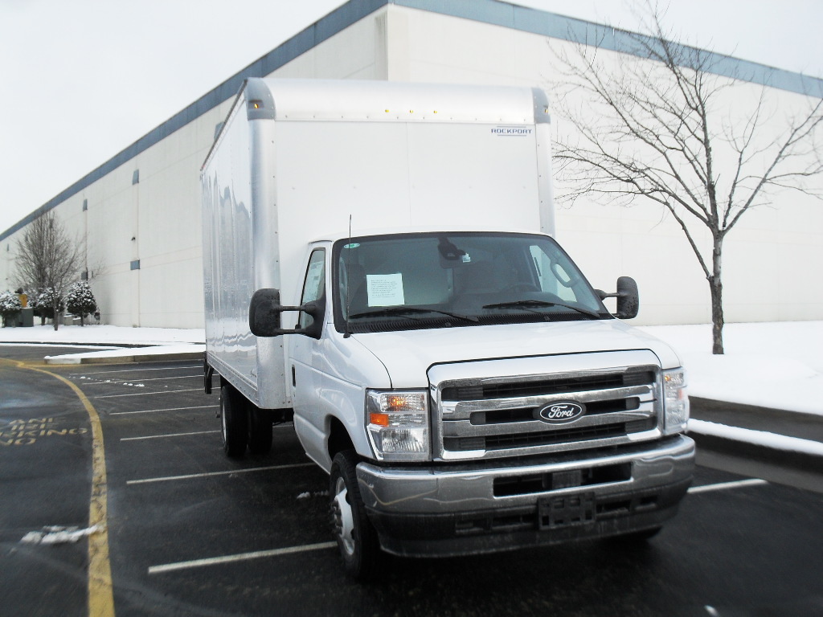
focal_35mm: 35
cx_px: 412
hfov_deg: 52.6
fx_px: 832
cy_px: 308
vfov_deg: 40.7
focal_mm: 6.3
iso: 100
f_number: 8.4
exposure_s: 1/125
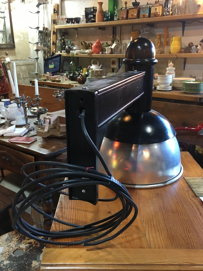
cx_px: 98
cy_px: 143
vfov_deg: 55.3
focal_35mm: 33
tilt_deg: -20.4
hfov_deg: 42.9
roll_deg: -0.1
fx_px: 258
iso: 200
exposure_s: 1/33
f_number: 2.2
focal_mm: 4.15
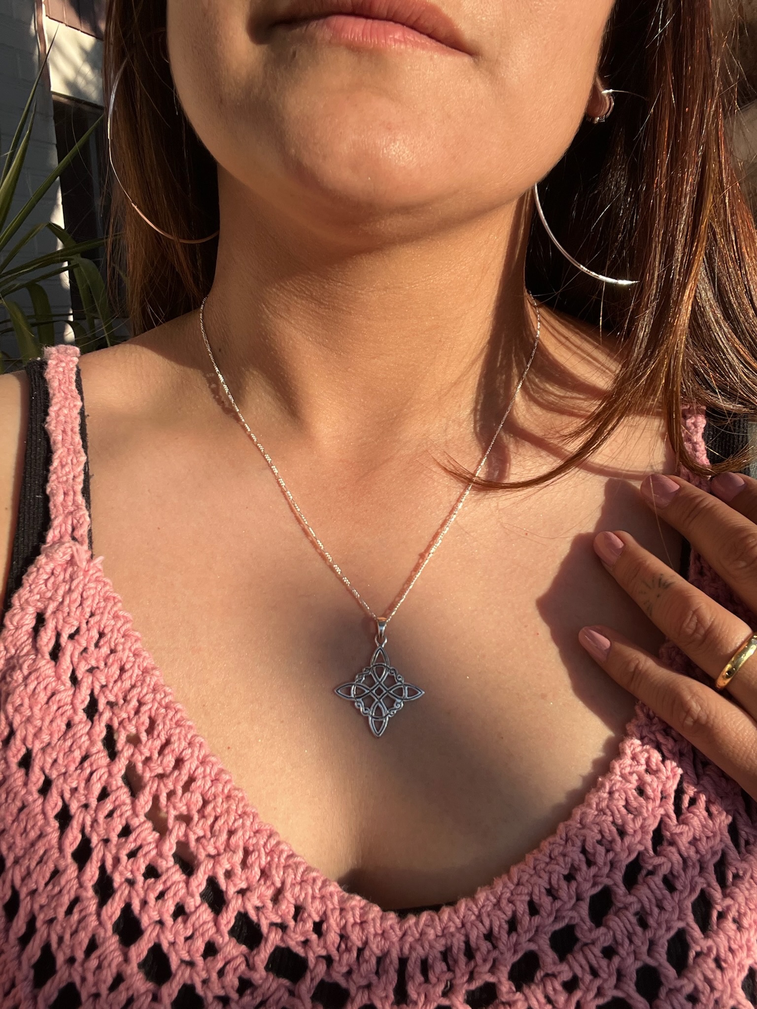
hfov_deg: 46.8
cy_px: 504
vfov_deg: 60.0
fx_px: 875
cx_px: 378
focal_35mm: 30
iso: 32
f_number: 2.2
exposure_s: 1/885
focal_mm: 2.71
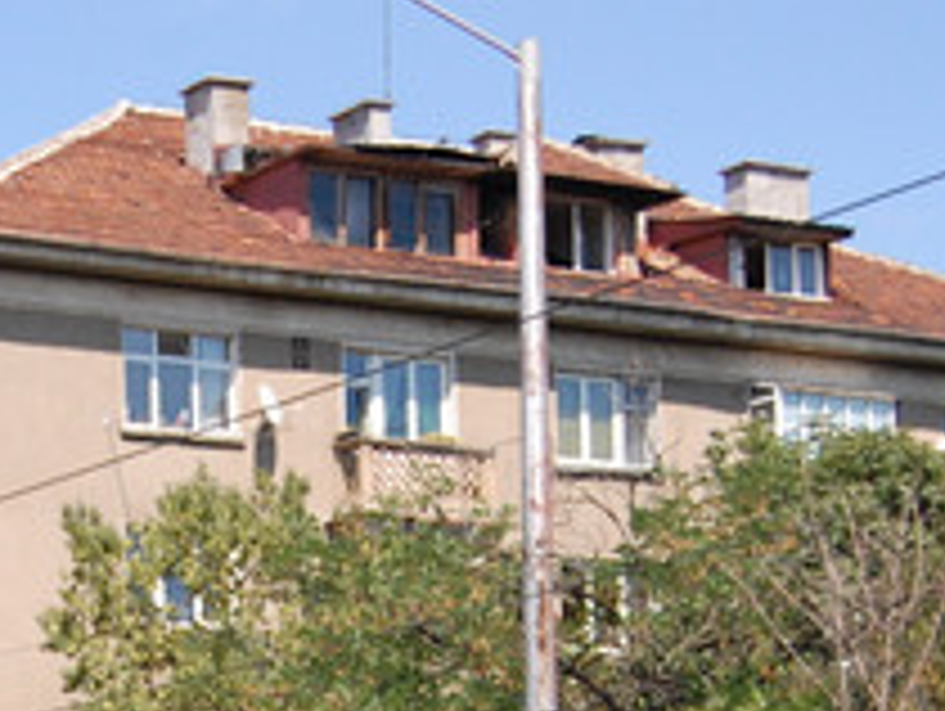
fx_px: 4194
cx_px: 176
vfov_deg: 9.6
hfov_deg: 12.8
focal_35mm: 153
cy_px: 850
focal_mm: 35
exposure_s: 1/2500
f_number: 5.6
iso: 800
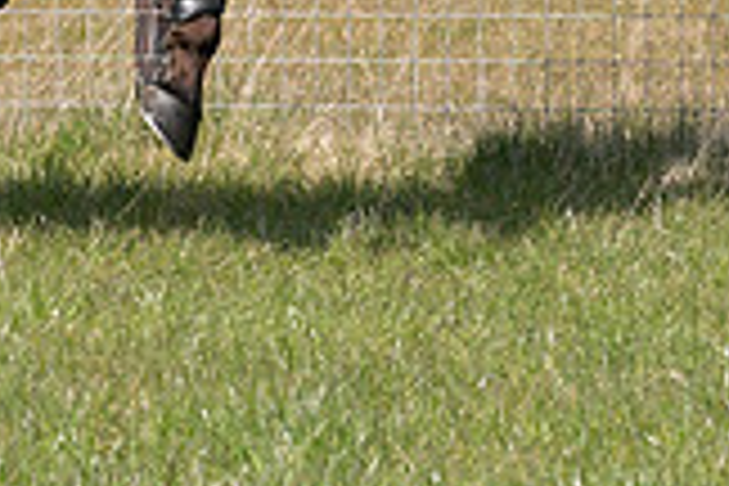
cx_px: -135
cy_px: -304
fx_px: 10954
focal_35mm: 541
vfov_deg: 2.5
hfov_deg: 3.8
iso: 400
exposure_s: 1/2000
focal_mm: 101
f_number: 5
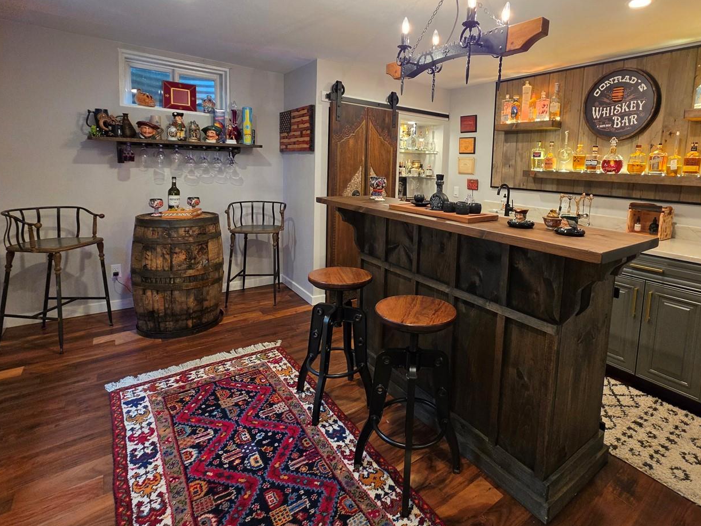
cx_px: 415
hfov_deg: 90.0
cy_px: 213
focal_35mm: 17
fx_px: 344
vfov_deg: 74.0
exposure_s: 1/120
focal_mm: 2.2
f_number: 1.9
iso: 250
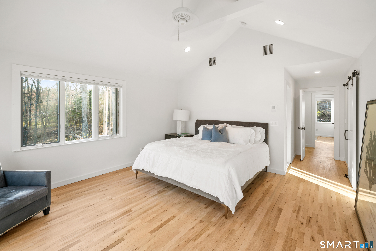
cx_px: 188
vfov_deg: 77.3
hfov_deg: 100.4
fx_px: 157
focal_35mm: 15
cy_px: 126
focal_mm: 15
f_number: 8
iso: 100
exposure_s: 1/6
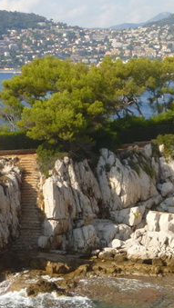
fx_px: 737
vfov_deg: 23.5
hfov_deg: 13.5
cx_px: 95
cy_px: 219
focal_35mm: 90
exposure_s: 1/200
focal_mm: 6.3
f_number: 5.6
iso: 80
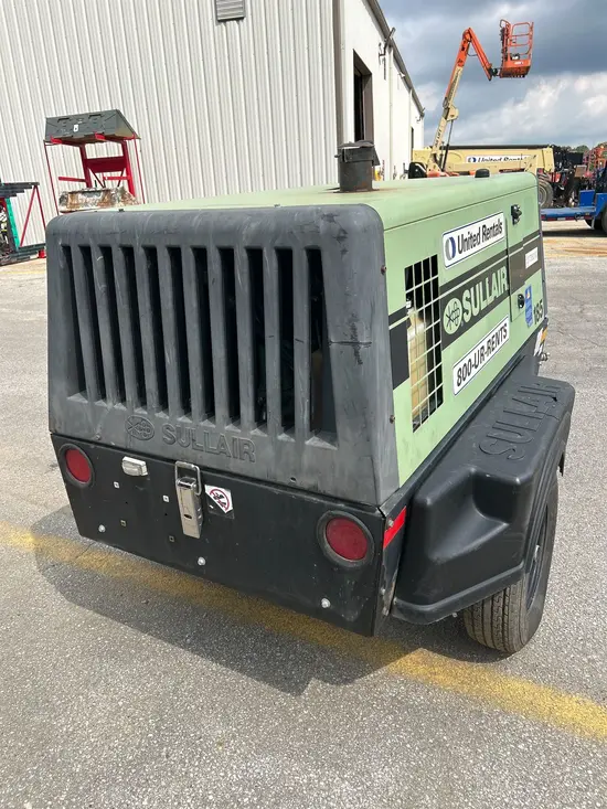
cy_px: 404
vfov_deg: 67.3
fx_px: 608
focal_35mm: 26
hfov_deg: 53.1
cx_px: 304
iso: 50
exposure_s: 1/3077
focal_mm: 5.7
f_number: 1.5
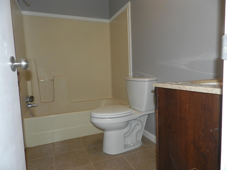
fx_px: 151
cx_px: 114
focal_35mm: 23
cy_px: 85
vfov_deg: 58.9
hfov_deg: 73.9
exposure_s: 1/30
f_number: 3.4
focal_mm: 4
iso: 200
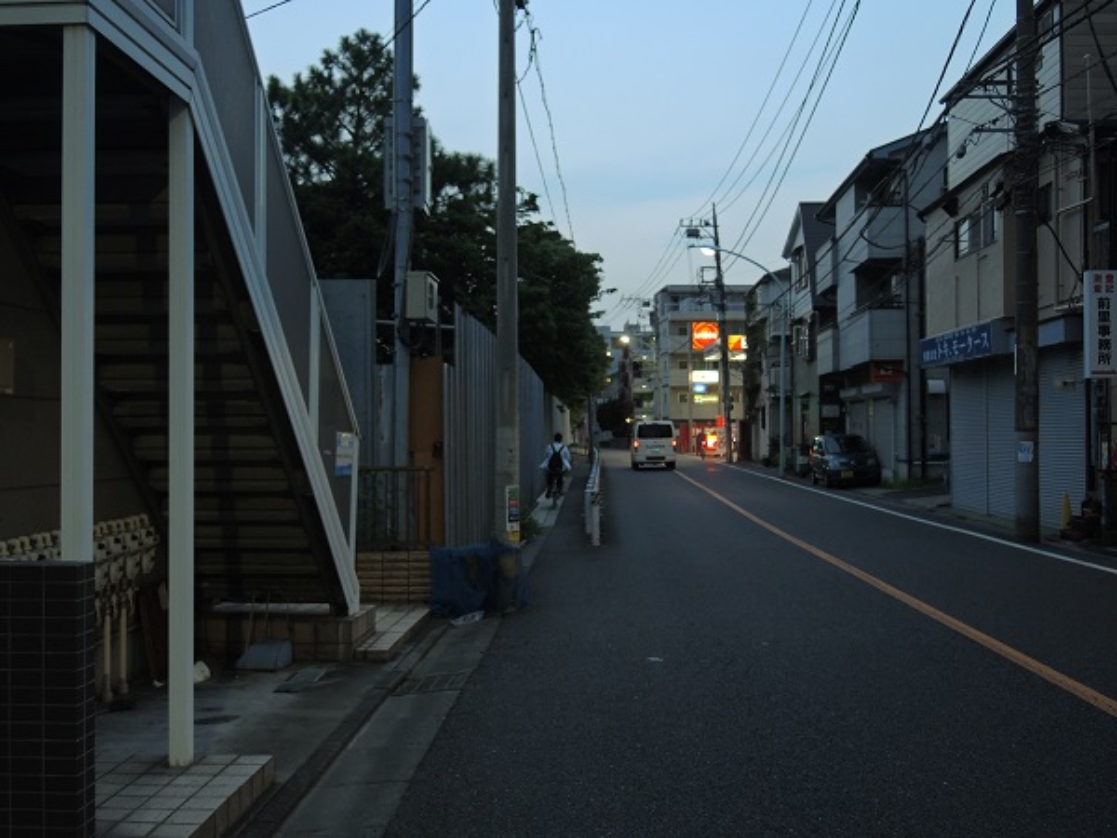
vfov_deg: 40.7
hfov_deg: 52.6
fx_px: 1129
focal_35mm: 35
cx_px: 558
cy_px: 419
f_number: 2.5
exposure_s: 1/50
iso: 250
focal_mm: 7.6
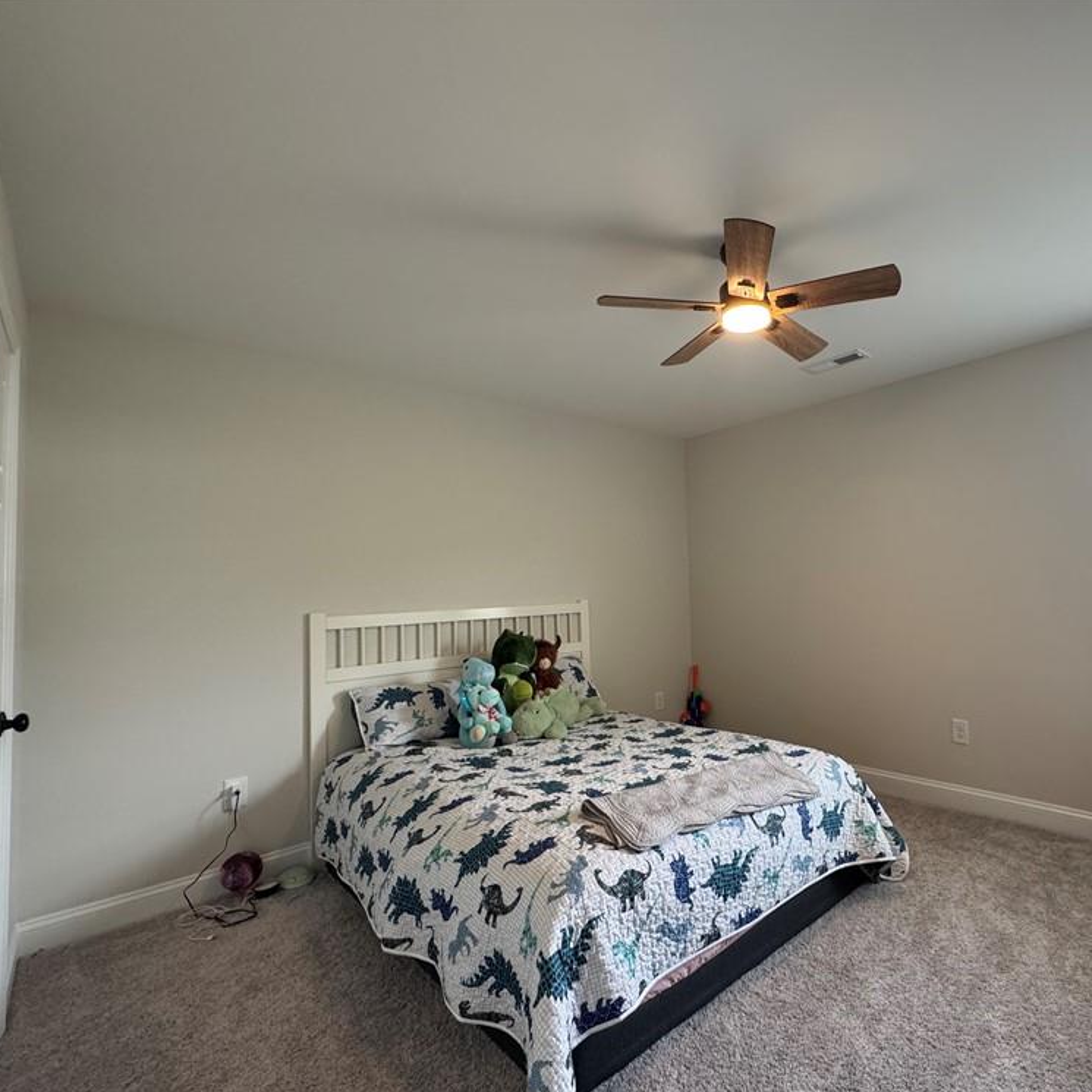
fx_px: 607
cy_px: 557
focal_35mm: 17
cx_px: 693
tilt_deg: +2.8
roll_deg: +1.8
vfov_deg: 84.0
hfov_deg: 82.1
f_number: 2.2
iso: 320
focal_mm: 2.22
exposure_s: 1/120
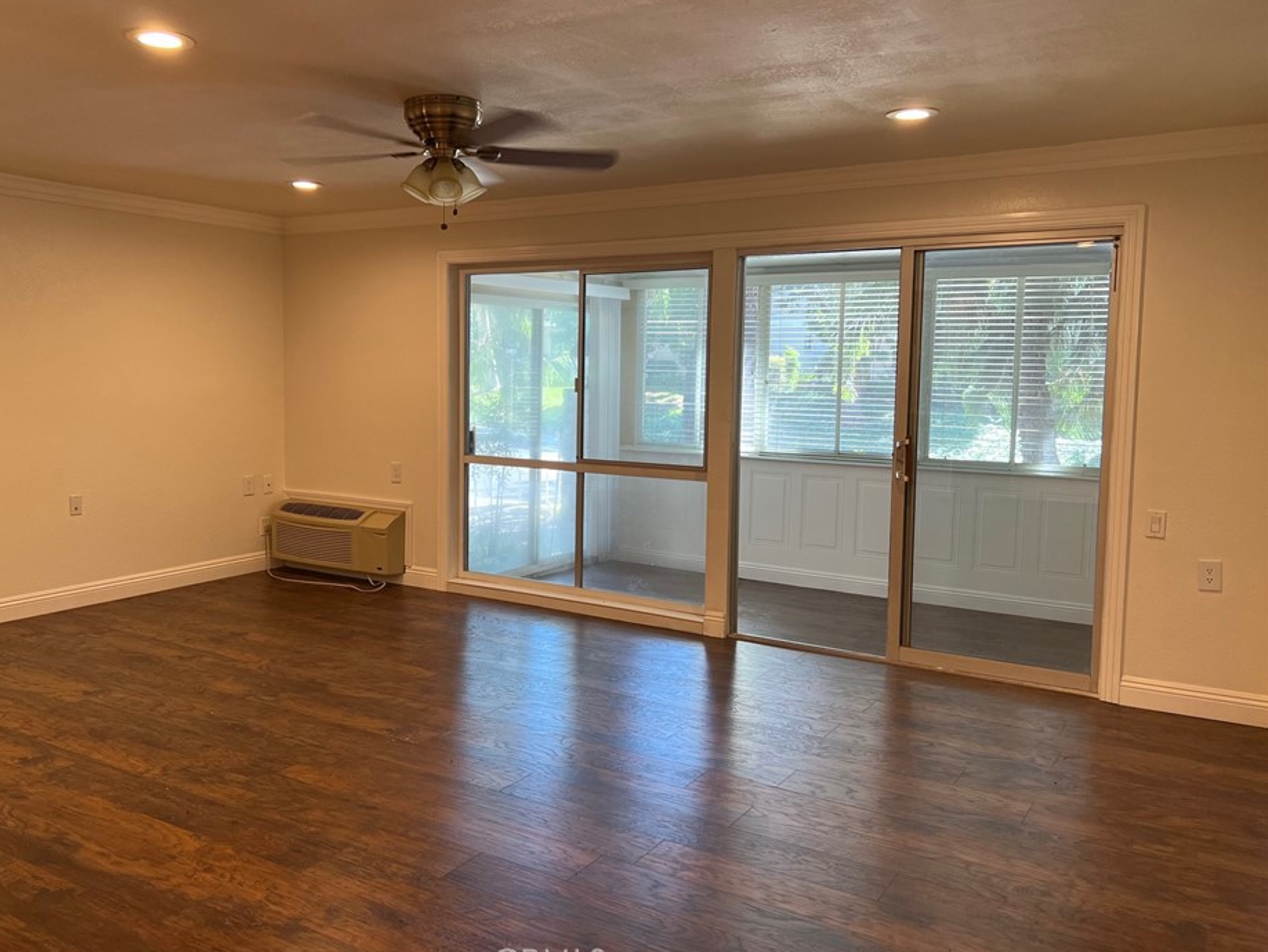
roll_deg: -0.9
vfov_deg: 48.2
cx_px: 562
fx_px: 1063
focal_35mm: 29
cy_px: 450
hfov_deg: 61.5
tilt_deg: -5.5
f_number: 1.5
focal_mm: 5.7
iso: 80
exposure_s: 1/60
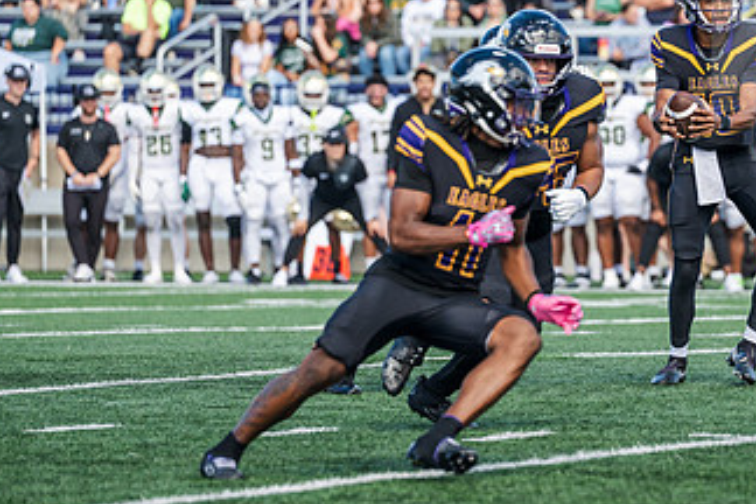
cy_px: 200
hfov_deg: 5.8
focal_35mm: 358
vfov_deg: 3.8
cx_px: 642
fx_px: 7517
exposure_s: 1/1250
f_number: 3.5
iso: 320
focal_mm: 200
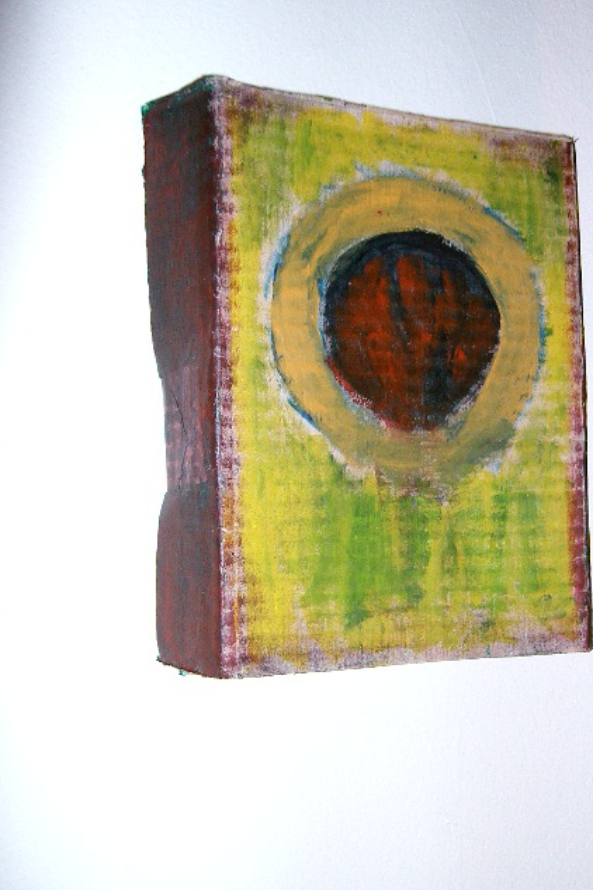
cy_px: 447
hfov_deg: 32.6
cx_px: 326
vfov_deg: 47.4
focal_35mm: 41
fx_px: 1013
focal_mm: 8
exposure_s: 1/50
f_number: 2.8
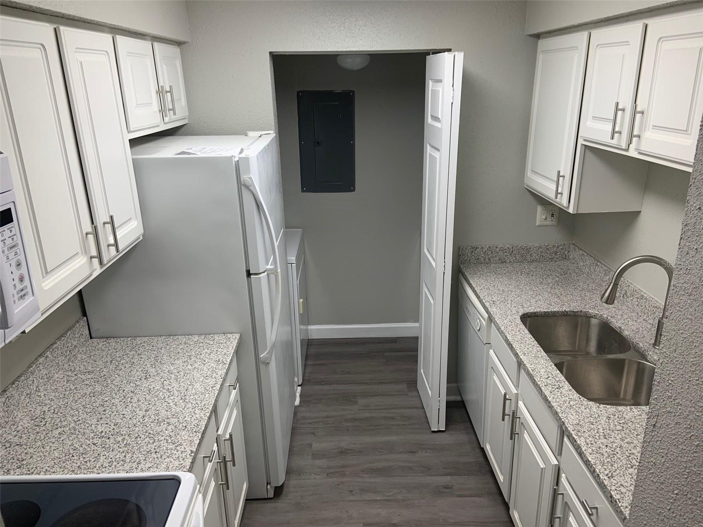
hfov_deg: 67.3
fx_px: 528
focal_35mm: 26
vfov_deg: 53.1
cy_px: 264
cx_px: 352
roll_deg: +1.2
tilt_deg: -20.6
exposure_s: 1/120
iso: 50
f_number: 1.8
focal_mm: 4.25
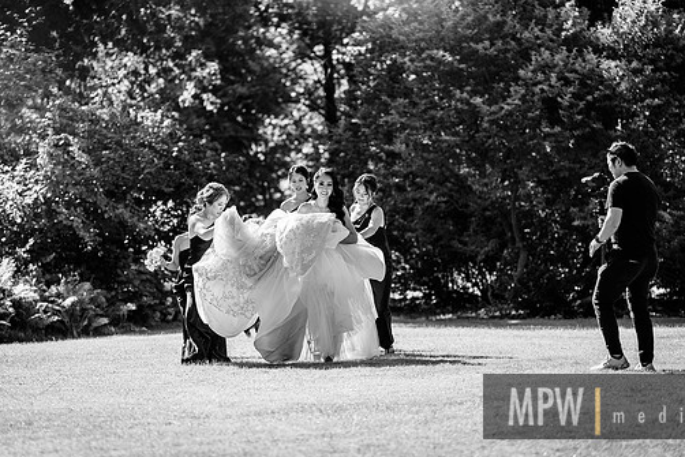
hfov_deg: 13.2
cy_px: 196
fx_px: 2969
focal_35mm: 156
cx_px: 332
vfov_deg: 8.8
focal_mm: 135
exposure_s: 1/640
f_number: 2.8
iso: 100
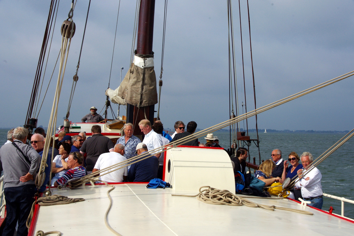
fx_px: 482
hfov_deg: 40.3
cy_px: 118
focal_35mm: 49
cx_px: 177
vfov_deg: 27.5
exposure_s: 1/500
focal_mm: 32.5
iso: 400
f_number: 14
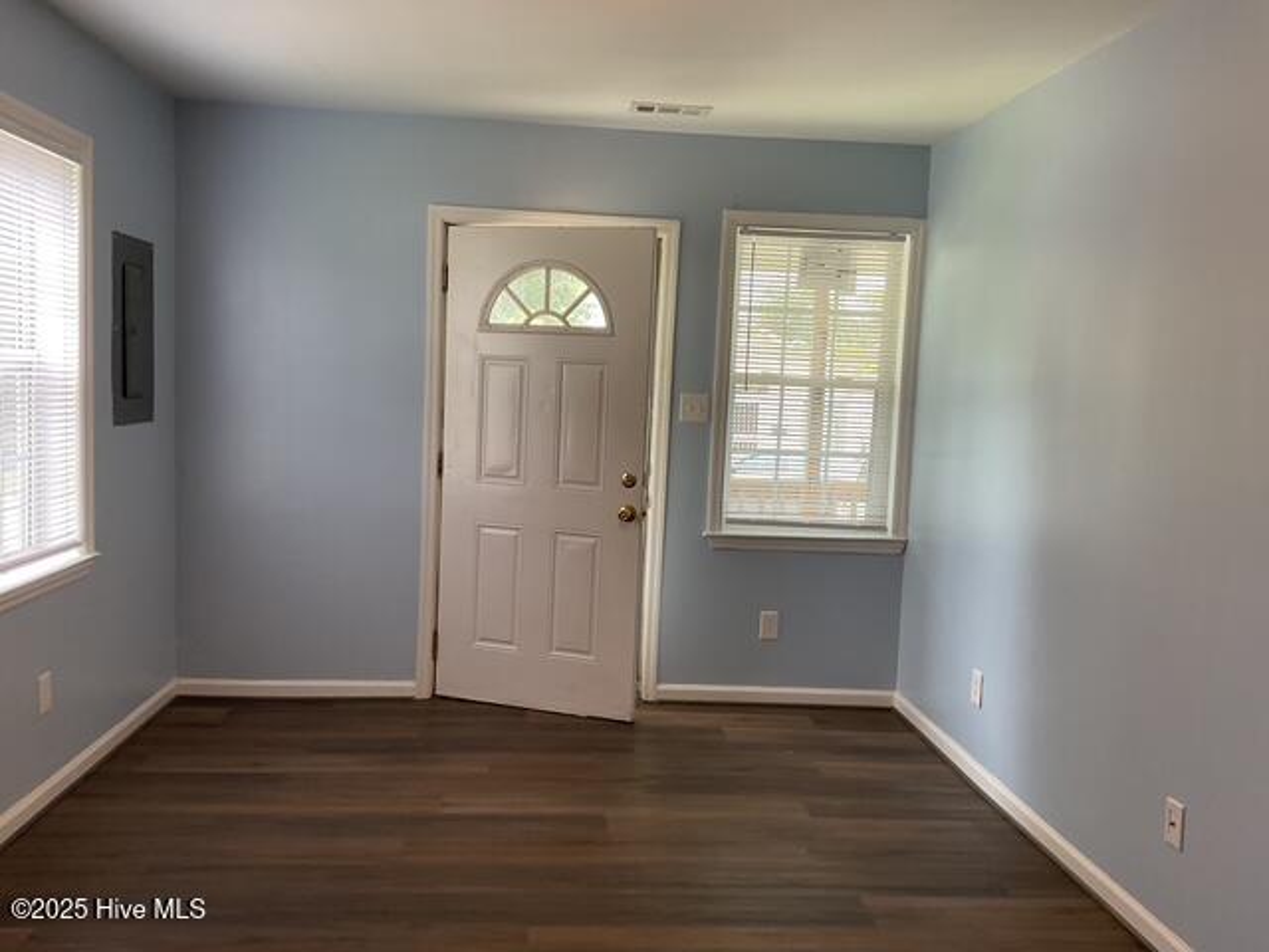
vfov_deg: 48.2
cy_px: 476
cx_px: 634
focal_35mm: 29
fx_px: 1063
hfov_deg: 61.7
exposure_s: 1/60
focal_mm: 3
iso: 50
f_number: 1.8
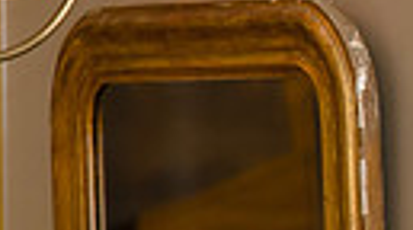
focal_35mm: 548
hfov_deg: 3.9
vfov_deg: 2.2
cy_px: 347
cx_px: 930
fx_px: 5990
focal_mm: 98
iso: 1000
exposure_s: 1/125
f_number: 5.6
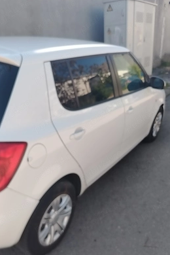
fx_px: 227
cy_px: 127
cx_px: 78
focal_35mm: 32
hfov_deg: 41.1
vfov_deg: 58.7
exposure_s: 1/900
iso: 444
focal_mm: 5.25
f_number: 1.75
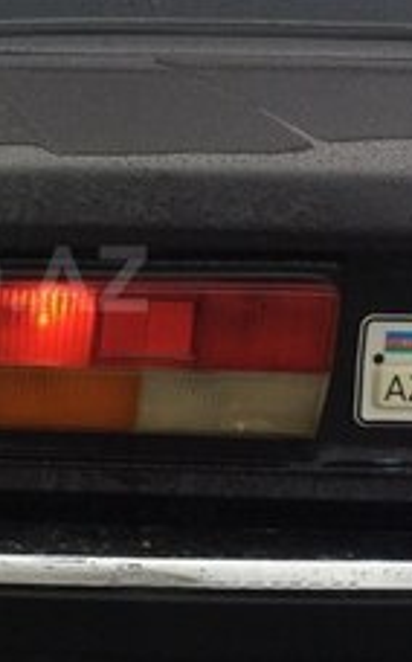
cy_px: 279
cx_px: -75
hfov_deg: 18.4
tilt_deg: -15.1
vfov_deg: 30.6
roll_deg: +0.7
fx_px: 1207
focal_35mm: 67
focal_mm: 4.15
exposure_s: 1/100
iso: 64
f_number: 2.2
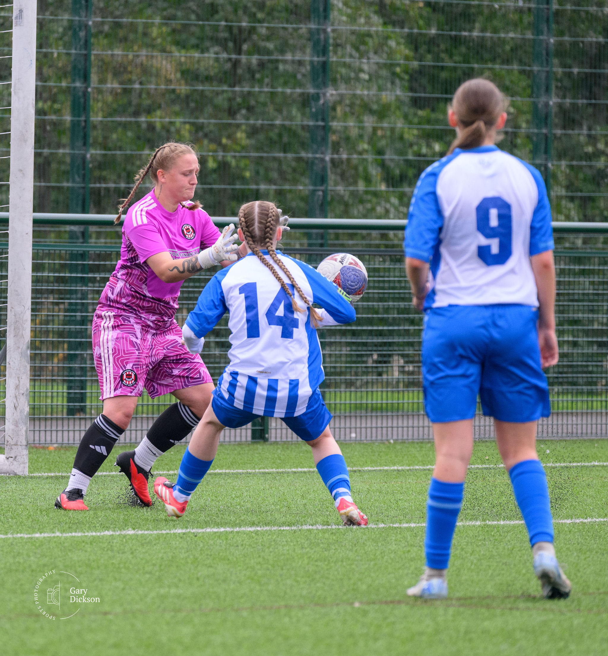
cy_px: 291
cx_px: 157
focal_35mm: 478
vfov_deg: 3.8
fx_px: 9887
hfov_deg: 3.5
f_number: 5
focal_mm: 260
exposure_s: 1/1250
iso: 1600
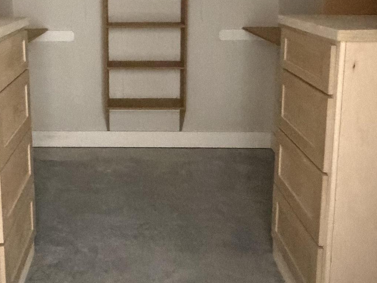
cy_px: 49
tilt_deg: -8.4
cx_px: 119
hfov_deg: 44.0
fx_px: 457
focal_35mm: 42
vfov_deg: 33.2
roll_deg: +1.2
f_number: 2.2
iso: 1600
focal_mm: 2.22
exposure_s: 1/30
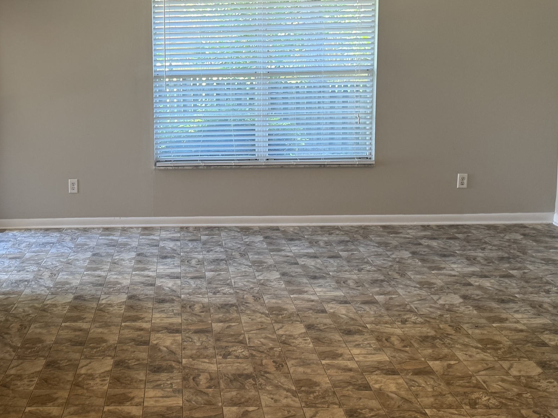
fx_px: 758
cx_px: 153
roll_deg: +1.4
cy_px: 142
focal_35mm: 47
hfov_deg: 39.5
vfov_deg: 30.7
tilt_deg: -7.9
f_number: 1.78
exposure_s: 1/60
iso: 125
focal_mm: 6.76
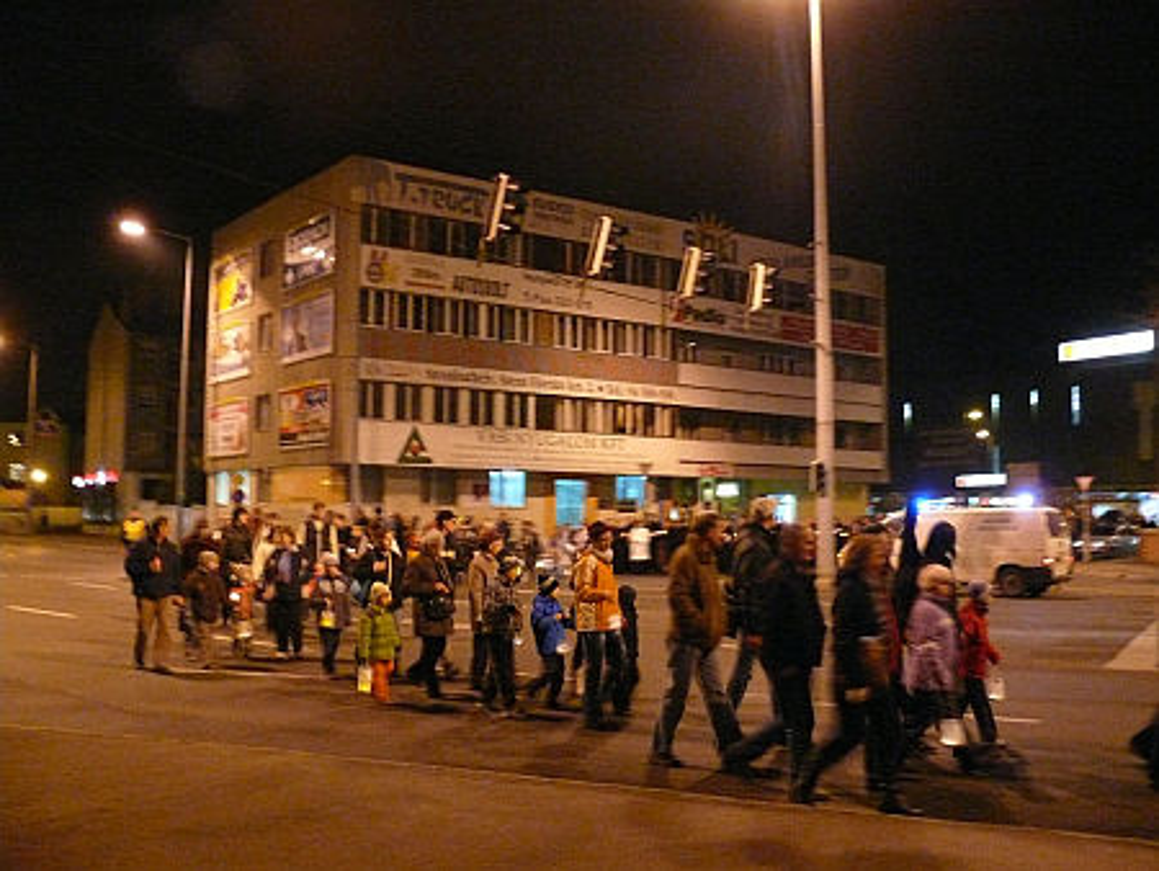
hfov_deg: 52.6
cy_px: 436
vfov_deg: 40.7
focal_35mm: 35
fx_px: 1172
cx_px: 580
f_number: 2.8
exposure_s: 1/8
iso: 800
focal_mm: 7.4
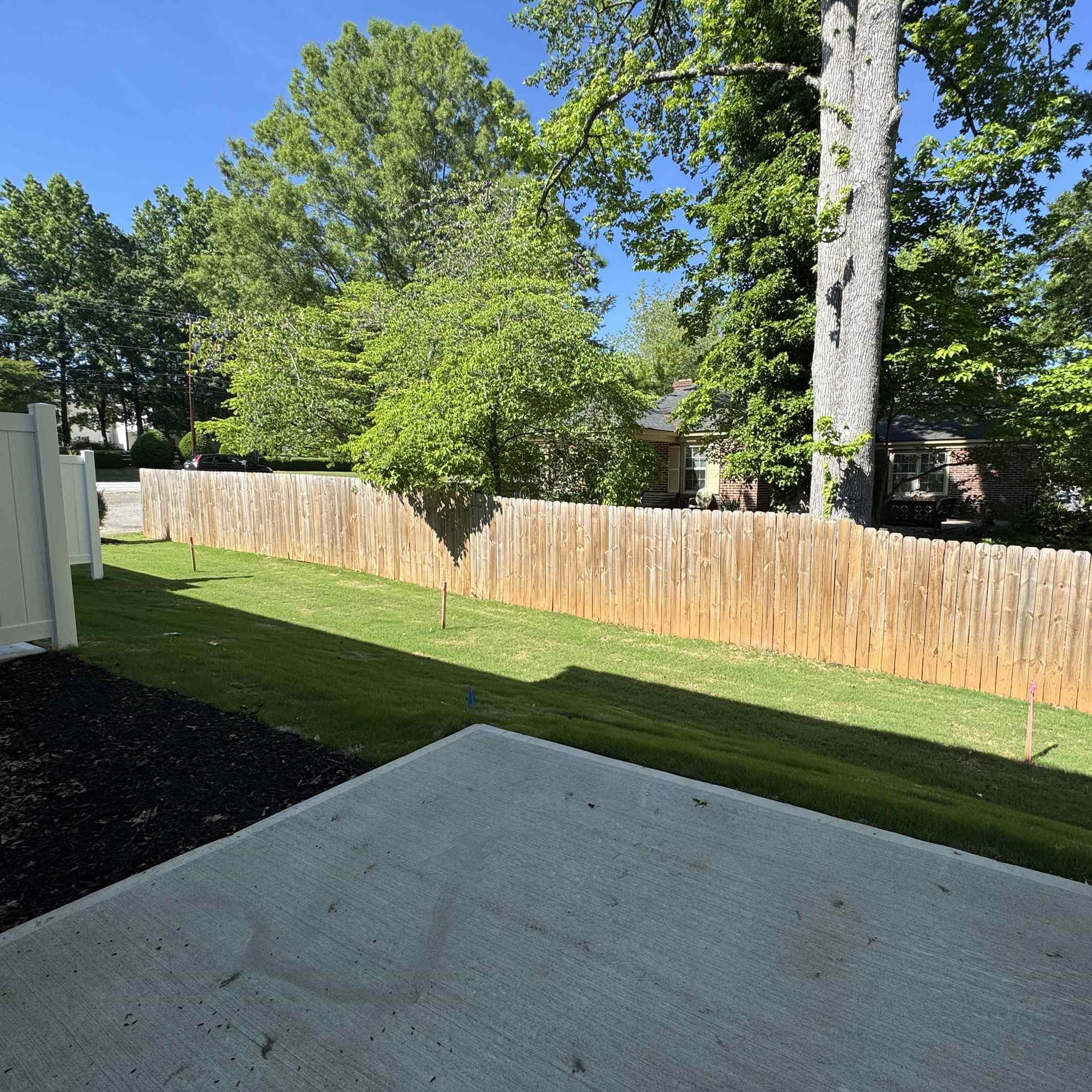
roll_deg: -0.9
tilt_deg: -7.0
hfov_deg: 83.5
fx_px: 607
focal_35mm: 17
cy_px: 550
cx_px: 617
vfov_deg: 84.0
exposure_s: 1/993
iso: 50
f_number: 2.2
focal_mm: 2.22
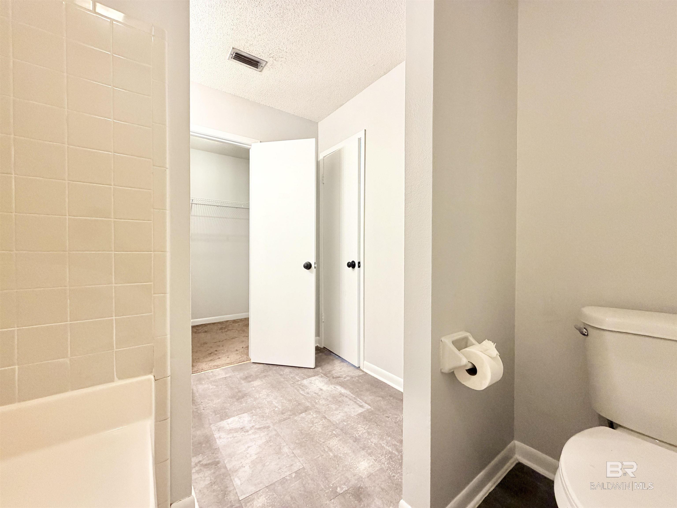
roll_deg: -0.2
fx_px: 274
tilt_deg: -0.5
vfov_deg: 85.7
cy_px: 254
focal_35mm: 14
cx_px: 338
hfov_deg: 102.1
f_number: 2.2
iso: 320
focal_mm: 2.22
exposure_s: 1/120
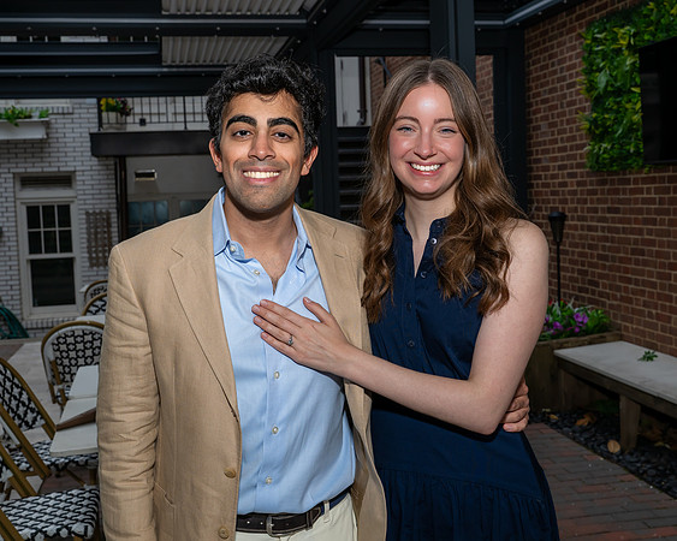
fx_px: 855
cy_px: 251
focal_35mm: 43
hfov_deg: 43.2
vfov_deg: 35.1
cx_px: 359
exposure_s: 1/250
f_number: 7.1
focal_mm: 34.5
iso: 320
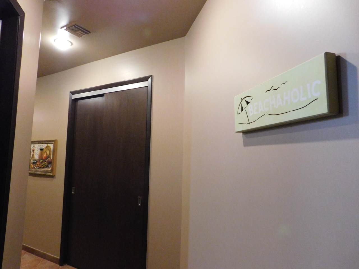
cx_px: 180
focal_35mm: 23
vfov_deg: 58.9
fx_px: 239
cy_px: 134
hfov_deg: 73.9
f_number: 3
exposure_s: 1/20
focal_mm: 4
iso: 800
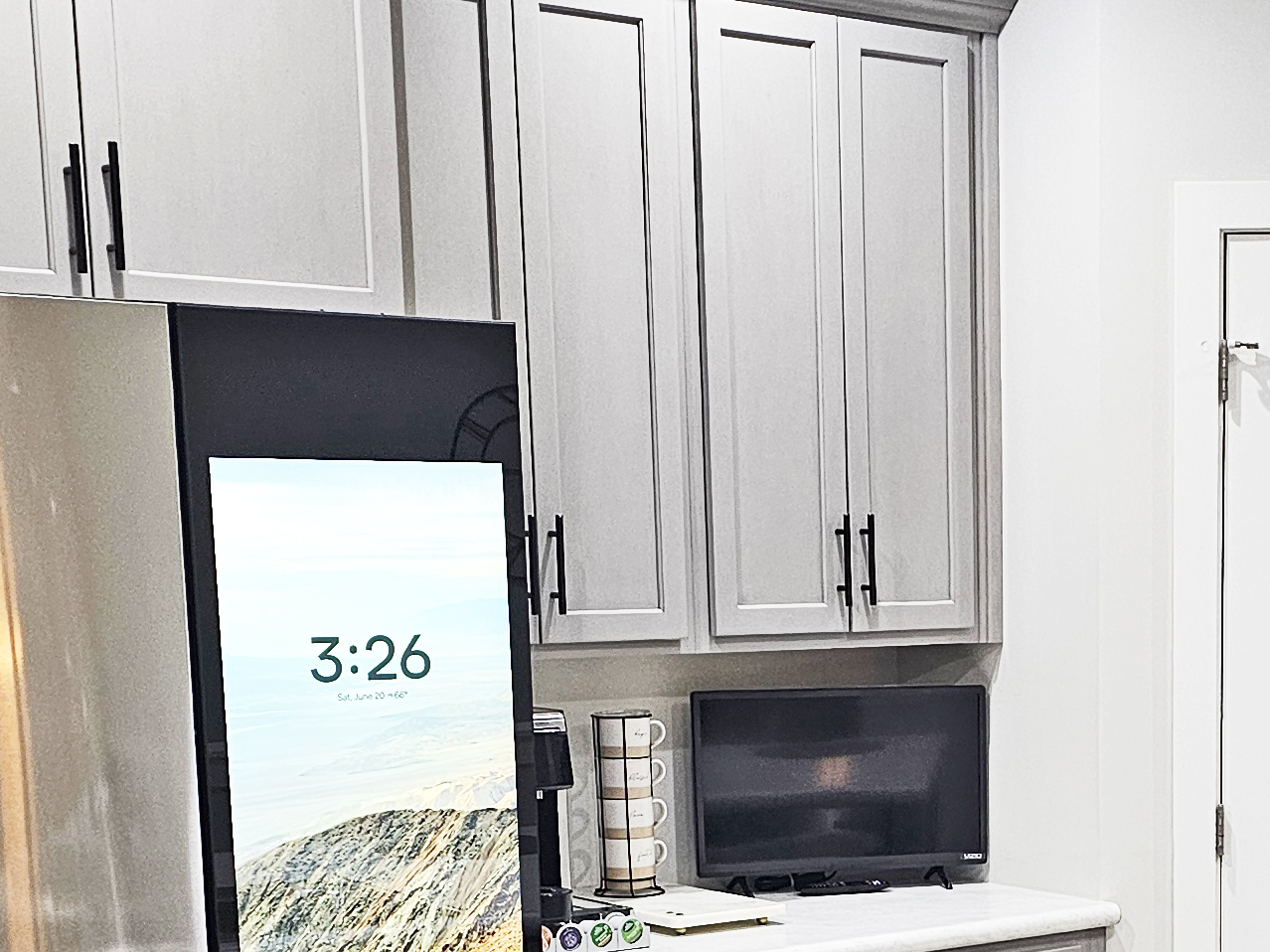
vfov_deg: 19.7
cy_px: 1014
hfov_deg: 26.3
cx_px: 1097
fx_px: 2641
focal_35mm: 72
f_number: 1.7
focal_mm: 6.3
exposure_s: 1/120
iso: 320
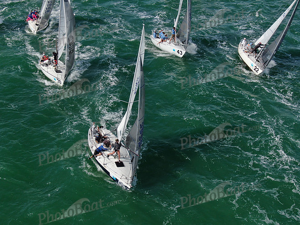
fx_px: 416
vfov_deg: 30.3
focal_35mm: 48
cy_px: 112
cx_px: 150
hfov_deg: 39.7
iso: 100
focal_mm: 8.6
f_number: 3.8
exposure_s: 1/1000
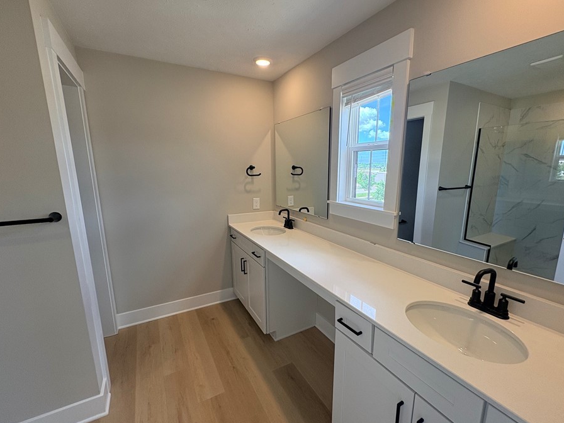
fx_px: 261
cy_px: 220
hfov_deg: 94.4
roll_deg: -0.2
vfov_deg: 78.1
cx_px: 296
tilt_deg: -11.0
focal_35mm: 16
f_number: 2.2
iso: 100
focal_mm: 2.22
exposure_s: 1/131
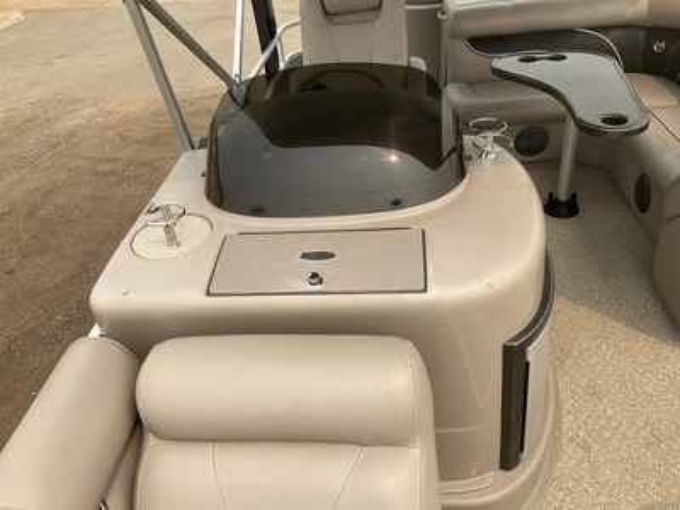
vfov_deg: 48.2
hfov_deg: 61.7
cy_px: 255
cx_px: 340
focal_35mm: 29
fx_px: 570
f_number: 1.8
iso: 25
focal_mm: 3
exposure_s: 1/1534
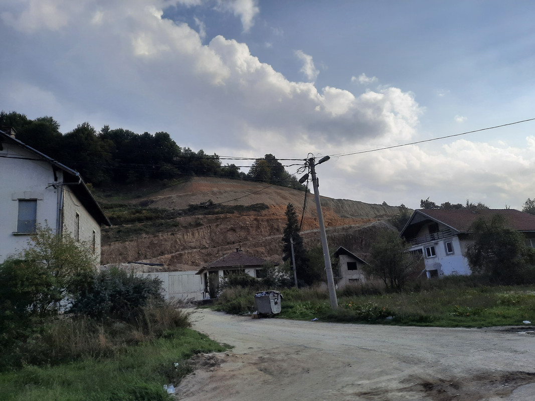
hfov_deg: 69.4
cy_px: 200
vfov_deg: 54.9
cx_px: 268
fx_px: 386
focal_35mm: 25
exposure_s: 1/1490
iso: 32
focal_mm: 4.6
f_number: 2
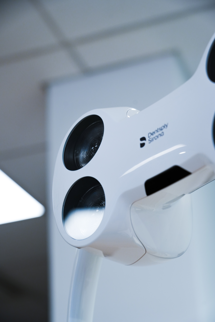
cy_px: 161
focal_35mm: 84
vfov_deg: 24.2
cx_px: 108
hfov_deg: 16.3
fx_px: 752
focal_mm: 84
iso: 500
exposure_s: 1/50
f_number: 5.6
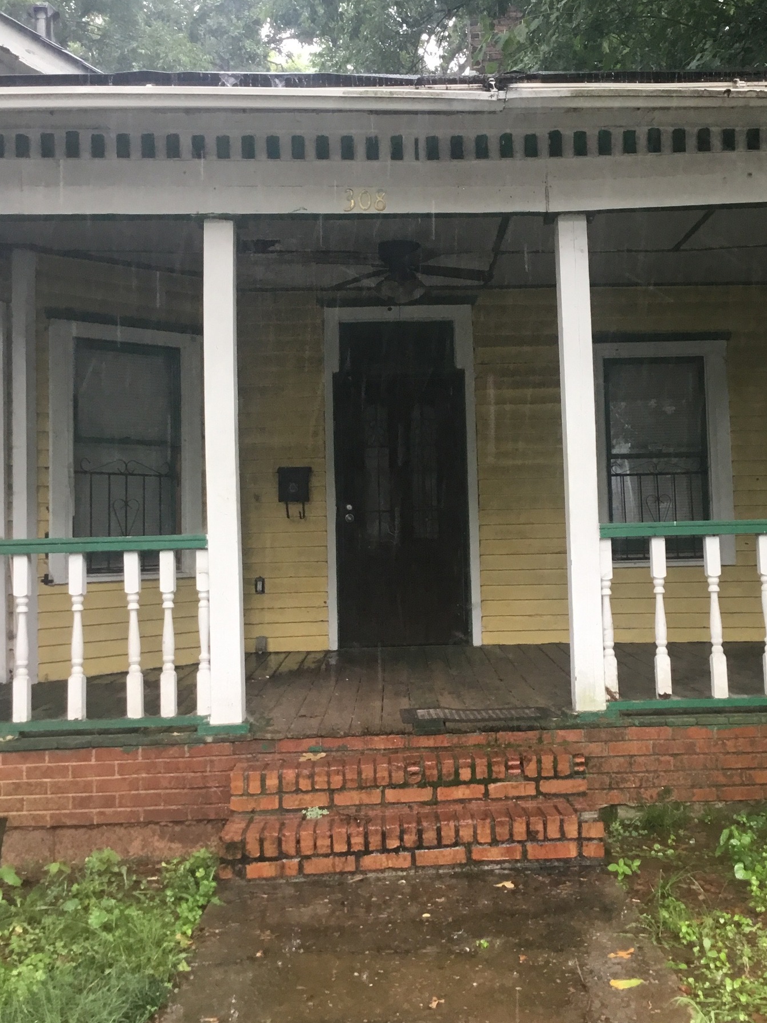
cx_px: 449
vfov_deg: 46.7
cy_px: 448
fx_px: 1182
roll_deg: +1.1
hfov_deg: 35.9
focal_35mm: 40
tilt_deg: +3.3
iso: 25
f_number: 2.4
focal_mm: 3.3
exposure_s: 1/30
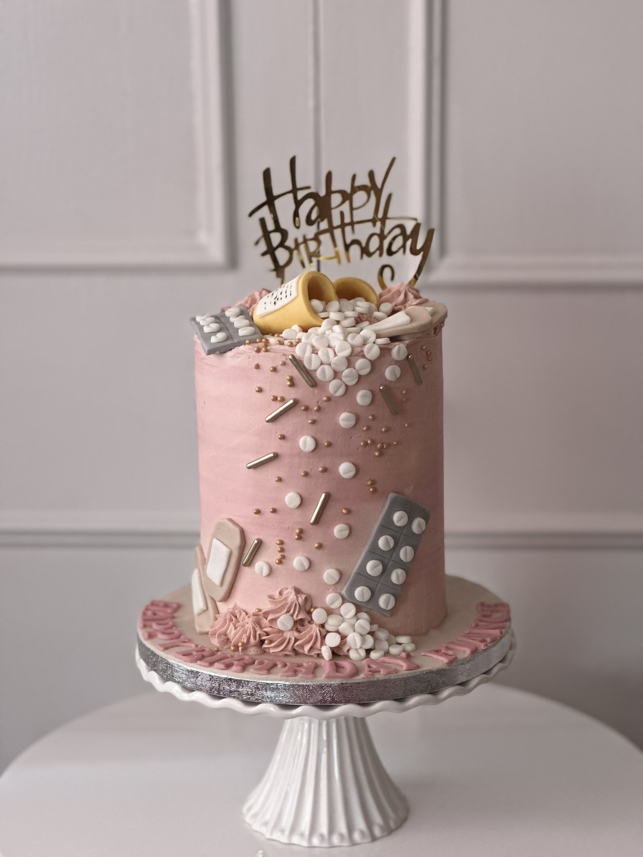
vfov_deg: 25.3
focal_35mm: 77
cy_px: 428
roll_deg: +0.4
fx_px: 1907
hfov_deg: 19.1
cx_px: 322
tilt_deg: -11.8
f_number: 2.8
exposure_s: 1/40
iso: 250
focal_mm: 9
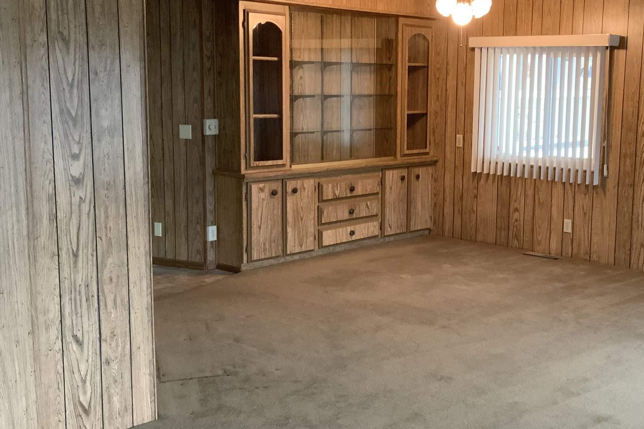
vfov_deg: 27.0
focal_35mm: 50
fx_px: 894
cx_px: 417
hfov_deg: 39.2
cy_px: 209
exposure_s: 1/60
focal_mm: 3
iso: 250
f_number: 1.8
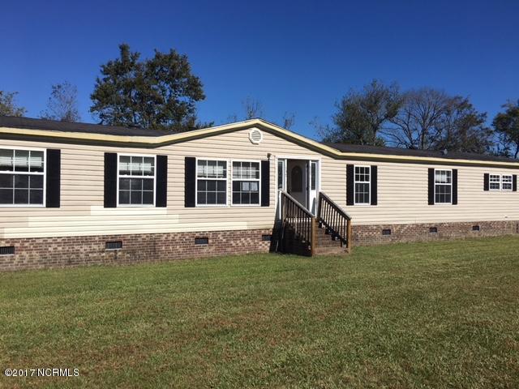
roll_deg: -0.9
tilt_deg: +1.0
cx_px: 260
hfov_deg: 61.7
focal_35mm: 29
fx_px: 435
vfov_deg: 48.2
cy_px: 194
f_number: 2.2
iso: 25
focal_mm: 4.15
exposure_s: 1/3663
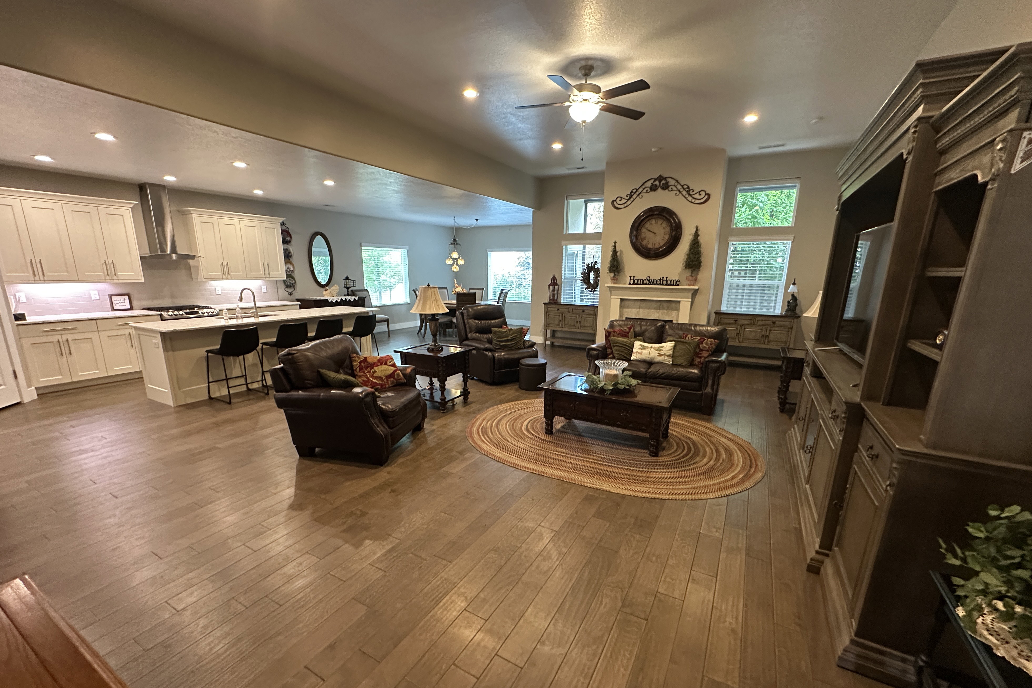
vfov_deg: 77.2
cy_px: 371
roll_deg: -0.5
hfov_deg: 100.4
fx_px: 430
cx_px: 510
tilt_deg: -12.8
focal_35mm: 15
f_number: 2.2
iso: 640
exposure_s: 1/60
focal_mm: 2.22
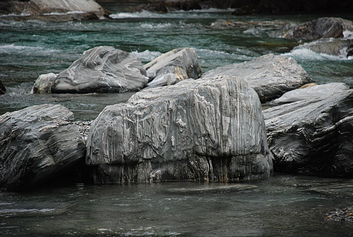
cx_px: 176
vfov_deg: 6.8
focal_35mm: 202
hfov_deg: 10.1
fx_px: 1989
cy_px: 118
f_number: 5.6
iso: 400
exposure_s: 1/1250
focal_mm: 135
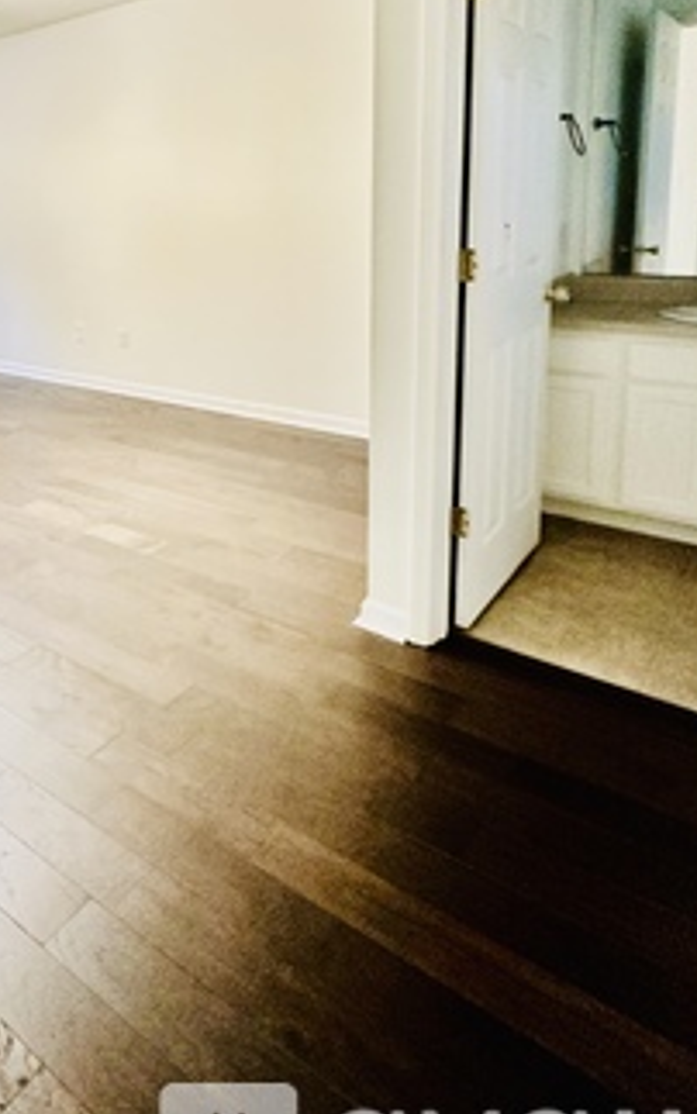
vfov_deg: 74.4
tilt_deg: -10.1
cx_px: 71
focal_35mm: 23
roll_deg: +3.4
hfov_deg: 47.7
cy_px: 359
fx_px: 699
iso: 250
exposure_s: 1/60
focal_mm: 2.22
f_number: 2.2
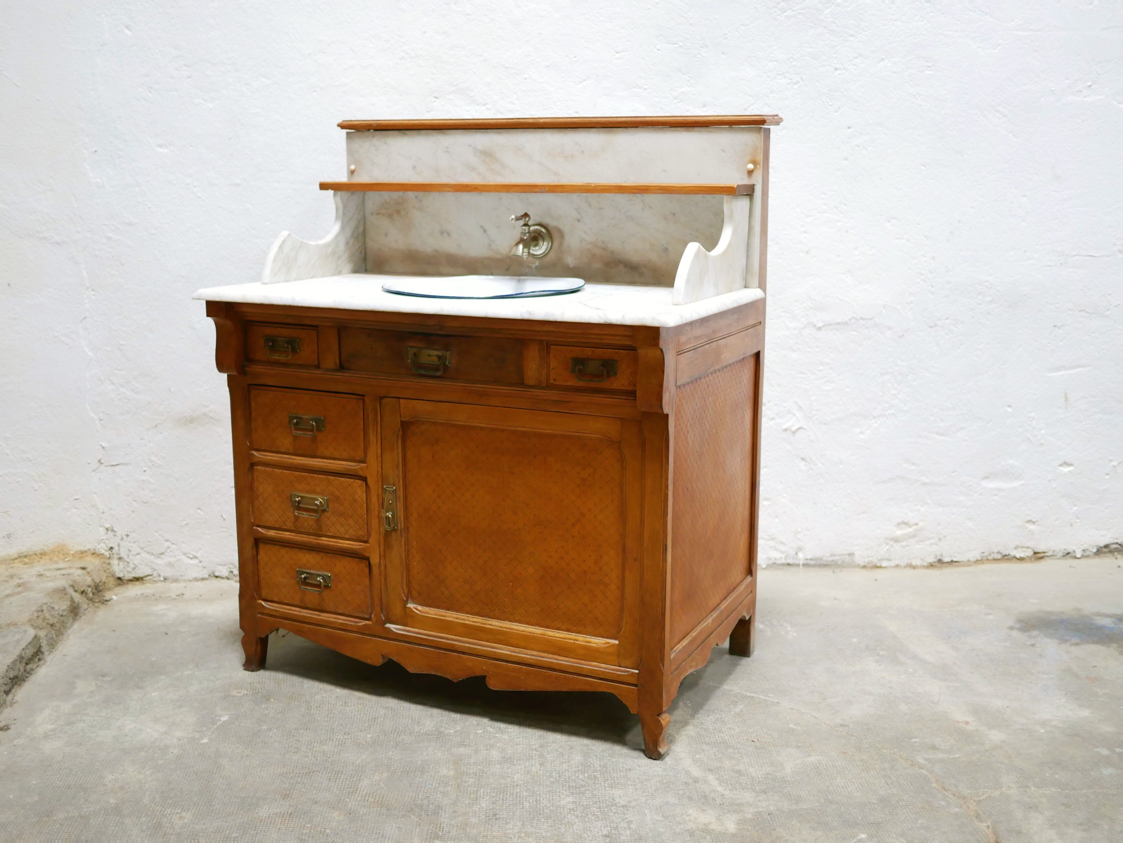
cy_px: 422
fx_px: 1298
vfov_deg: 36.0
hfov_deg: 46.8
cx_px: 562
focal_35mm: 40
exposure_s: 1/60
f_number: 1.7
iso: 800
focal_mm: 20
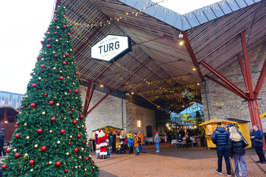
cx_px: 133
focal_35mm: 24
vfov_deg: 53.1
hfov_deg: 73.8
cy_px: 88
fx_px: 177
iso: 400
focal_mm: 16
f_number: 4
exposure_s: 1/60
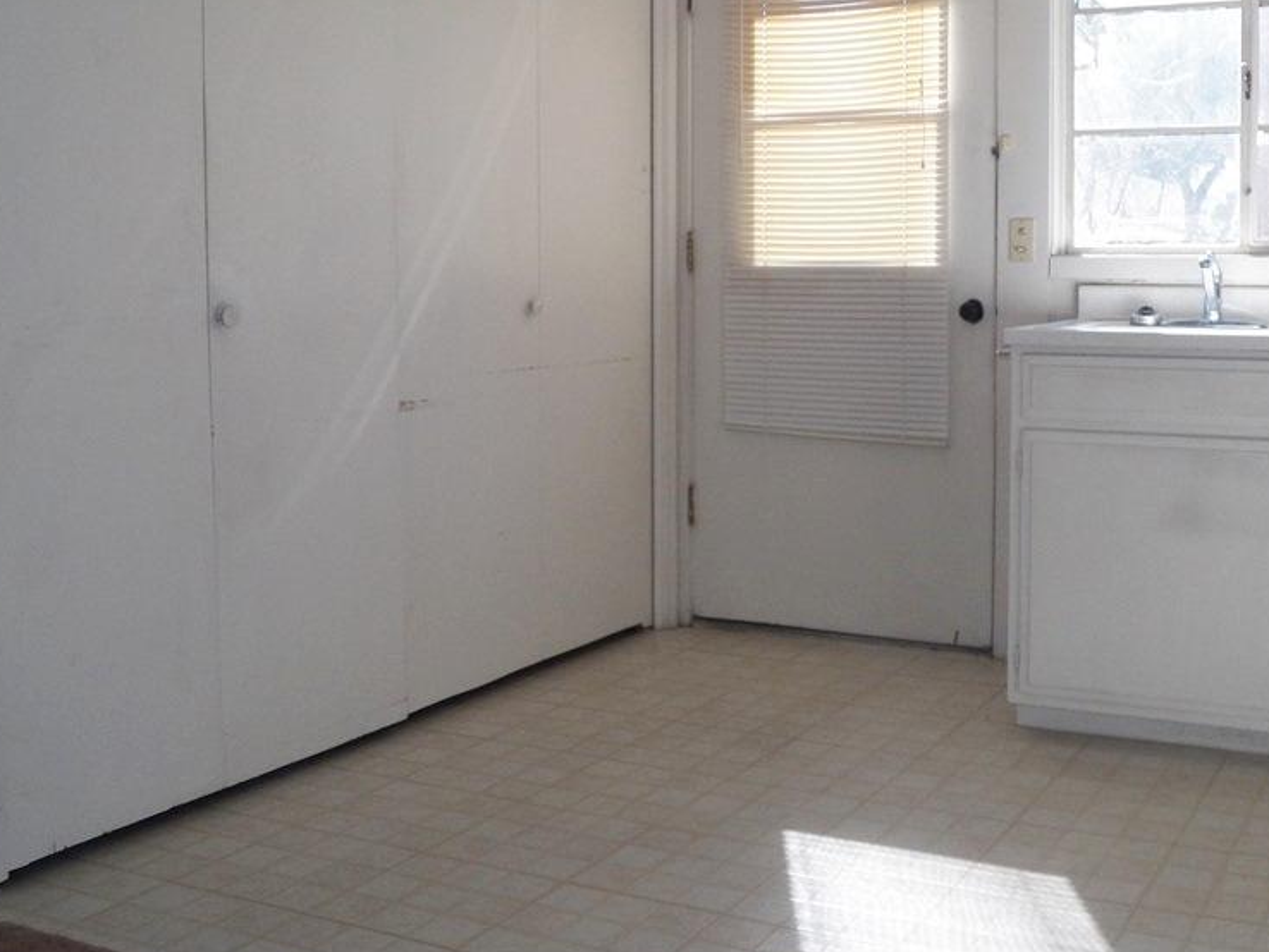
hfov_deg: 44.2
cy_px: 376
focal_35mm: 42
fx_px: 1540
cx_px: 834
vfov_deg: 34.2
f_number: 2.8
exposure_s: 1/500
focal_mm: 5.5
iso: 160
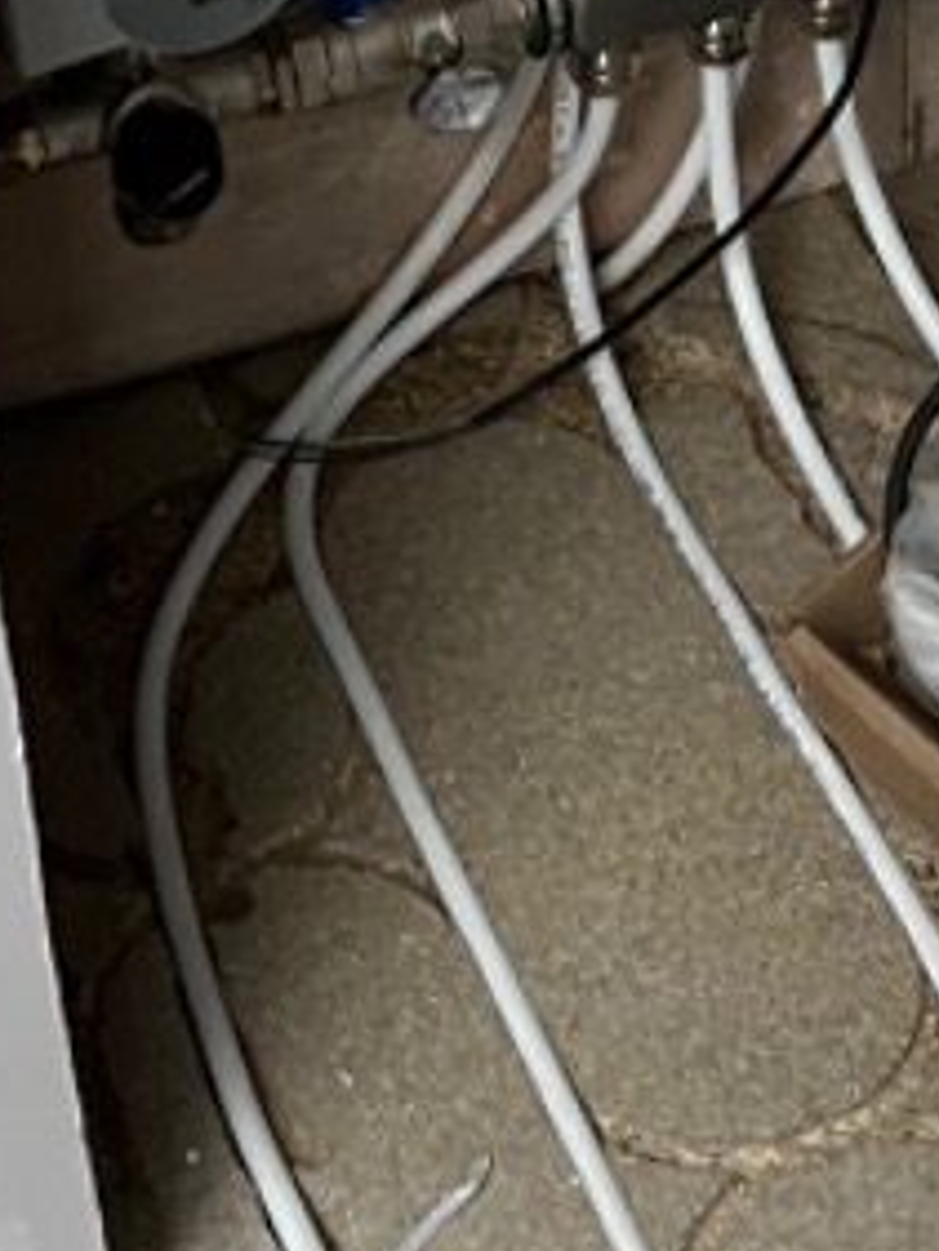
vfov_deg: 17.3
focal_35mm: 111
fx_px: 4012
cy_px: -36
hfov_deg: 13.3
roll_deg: +2.0
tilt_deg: -35.7
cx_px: 659
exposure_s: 1/50
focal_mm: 5.7
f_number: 1.5
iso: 500
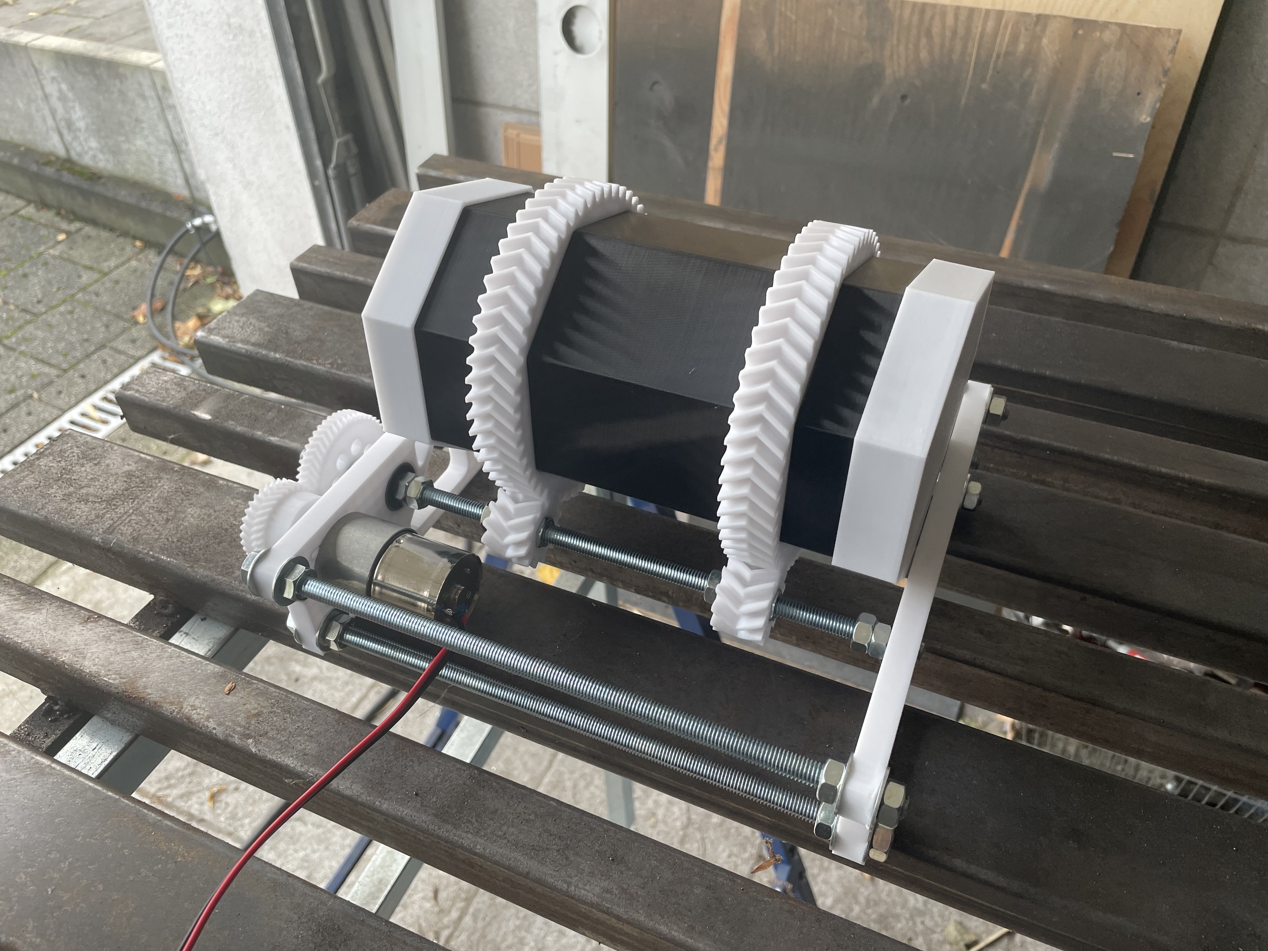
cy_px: 476
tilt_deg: -41.7
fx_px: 952
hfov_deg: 67.3
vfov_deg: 53.1
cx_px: 634
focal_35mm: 26
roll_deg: +0.9
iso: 80
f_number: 1.6
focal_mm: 4.2
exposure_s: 1/121
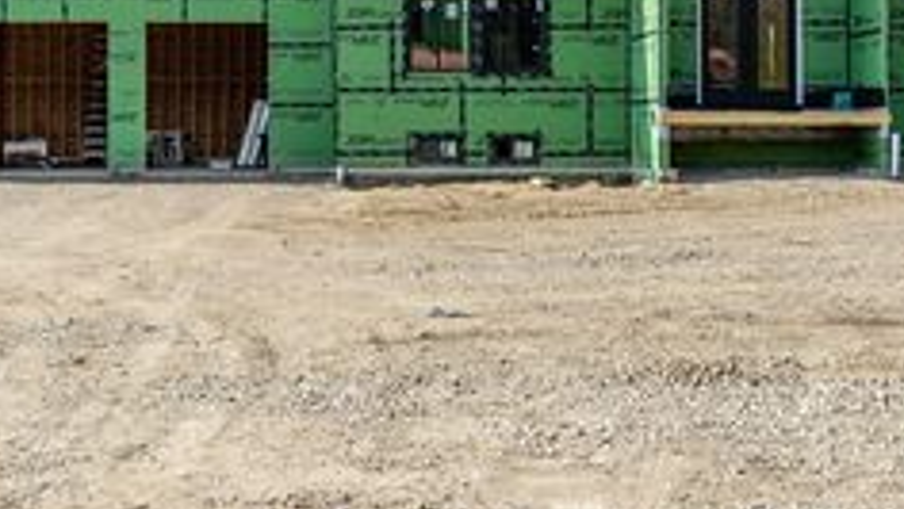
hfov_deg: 33.8
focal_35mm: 62
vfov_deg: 18.8
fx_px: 1487
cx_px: 448
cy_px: -25
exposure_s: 1/200
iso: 100
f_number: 7.1
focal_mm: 28
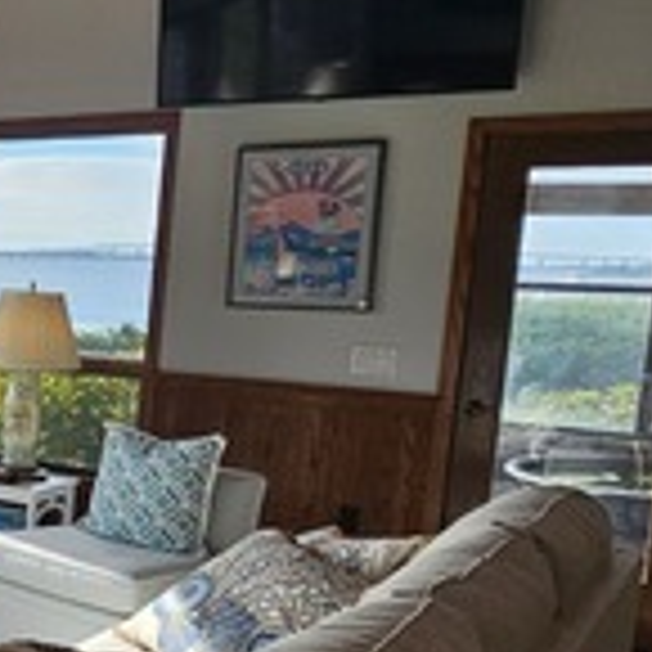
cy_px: 400
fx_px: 1129
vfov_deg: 32.1
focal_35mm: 53
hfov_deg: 22.8
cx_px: -438
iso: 50
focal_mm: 2.2
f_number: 2.2
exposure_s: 1/328
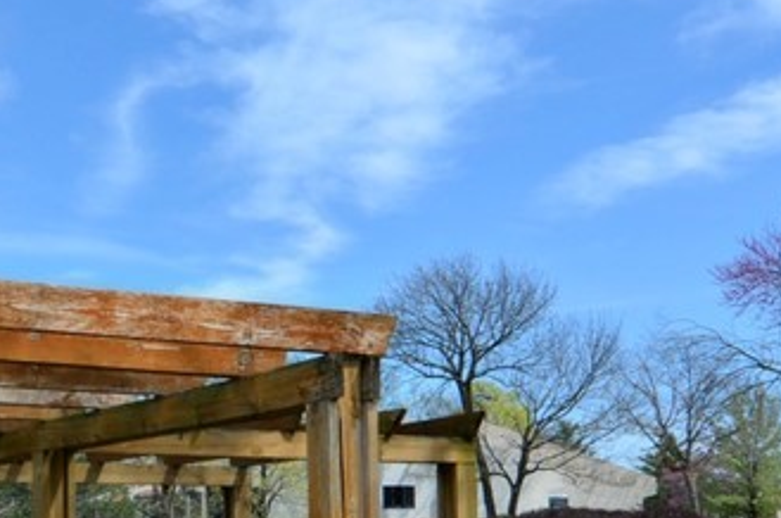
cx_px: -6
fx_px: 1183
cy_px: 438
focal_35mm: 55
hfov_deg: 33.3
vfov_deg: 24.2
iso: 100
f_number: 8
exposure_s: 1/250
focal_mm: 11
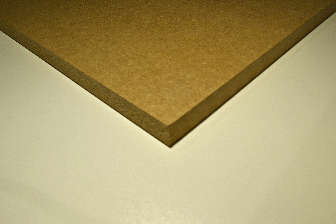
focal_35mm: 32
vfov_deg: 41.7
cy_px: 112
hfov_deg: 59.5
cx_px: 168
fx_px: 294
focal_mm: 21
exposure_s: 1/125
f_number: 8
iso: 110
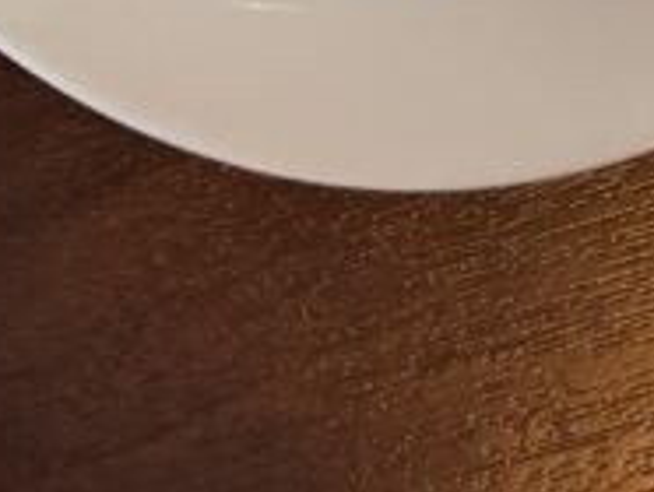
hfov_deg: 10.0
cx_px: -1062
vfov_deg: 8.2
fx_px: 3121
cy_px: -770
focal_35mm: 165
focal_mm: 6.76
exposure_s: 1/65
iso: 200
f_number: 1.78
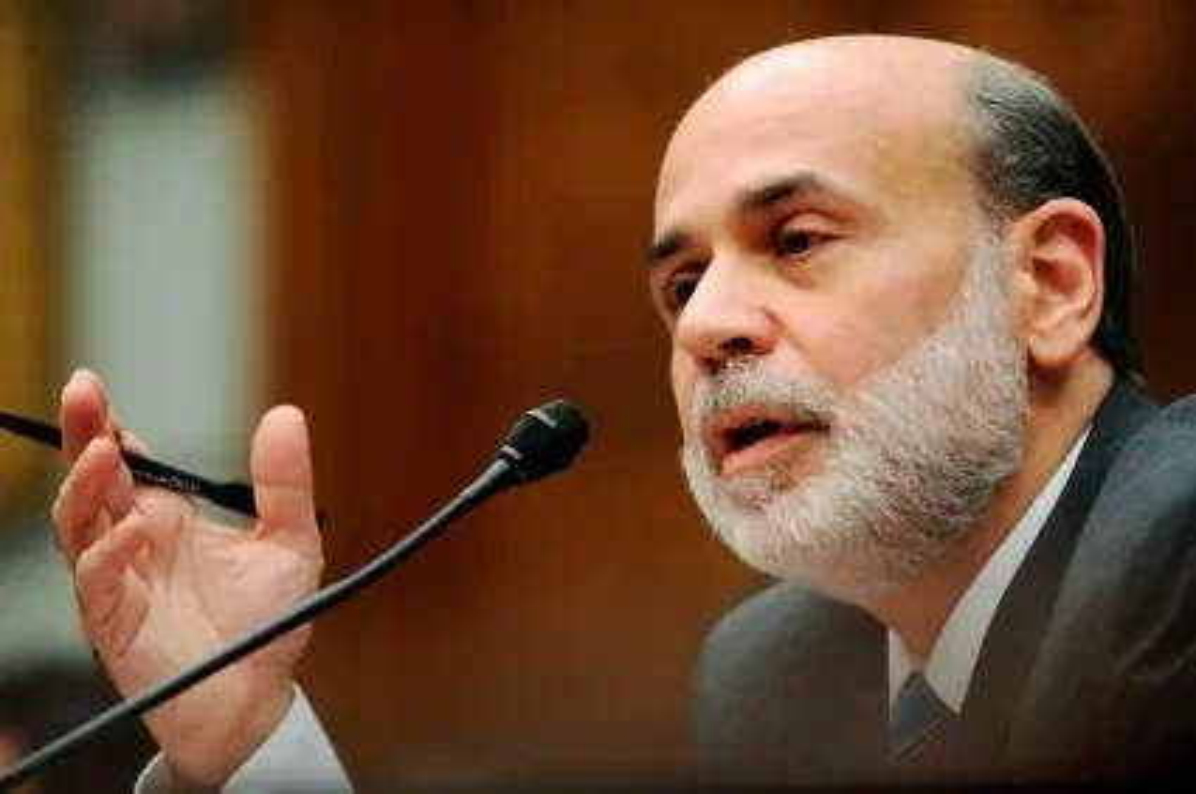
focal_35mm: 200
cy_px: 397
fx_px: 6634
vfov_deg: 6.8
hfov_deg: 10.3
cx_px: 598
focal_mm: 200
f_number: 4
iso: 1600
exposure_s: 1/200
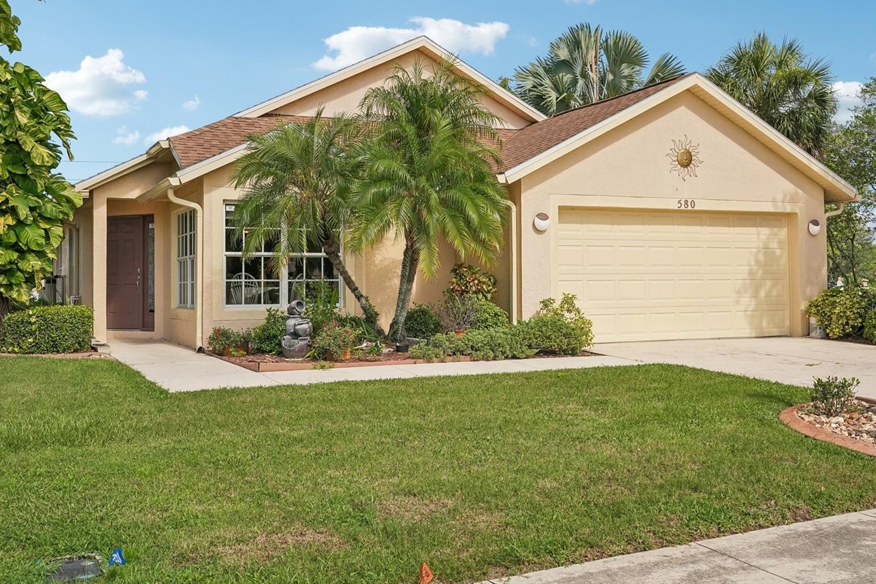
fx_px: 914
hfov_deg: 51.2
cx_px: 442
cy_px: 306
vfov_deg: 35.4
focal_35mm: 38
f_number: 8
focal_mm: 34.5
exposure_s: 1/800
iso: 400
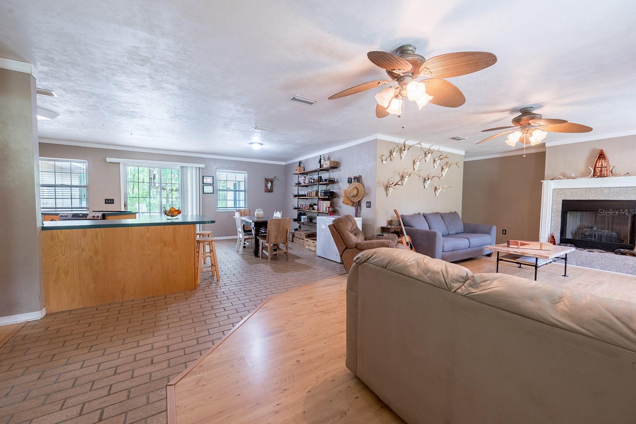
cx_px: 318
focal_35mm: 14
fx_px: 247
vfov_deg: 81.3
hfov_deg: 104.2
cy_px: 212
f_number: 8
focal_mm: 14
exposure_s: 1/15
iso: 200
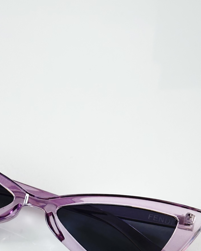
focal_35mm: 107
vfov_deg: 17.8
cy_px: 202
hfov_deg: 14.3
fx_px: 796
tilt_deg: -47.0
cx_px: 38
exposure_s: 1/100
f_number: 1.78
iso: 64
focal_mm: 6.86
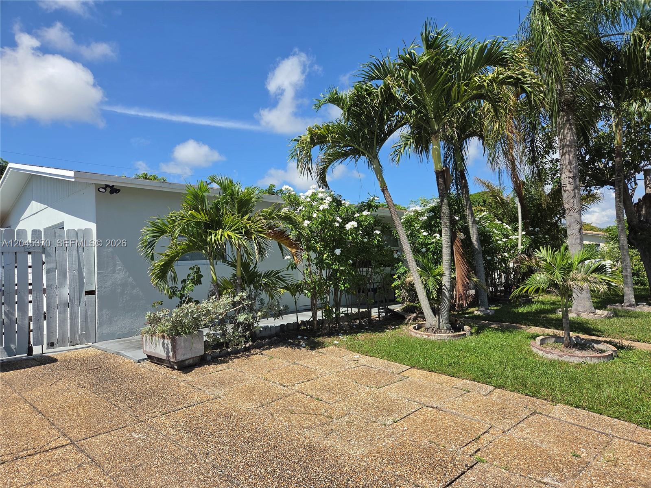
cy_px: 244
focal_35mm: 23
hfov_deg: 73.9
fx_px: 433
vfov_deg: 58.9
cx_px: 326
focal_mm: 5.4
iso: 80
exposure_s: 1/4558
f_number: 1.8
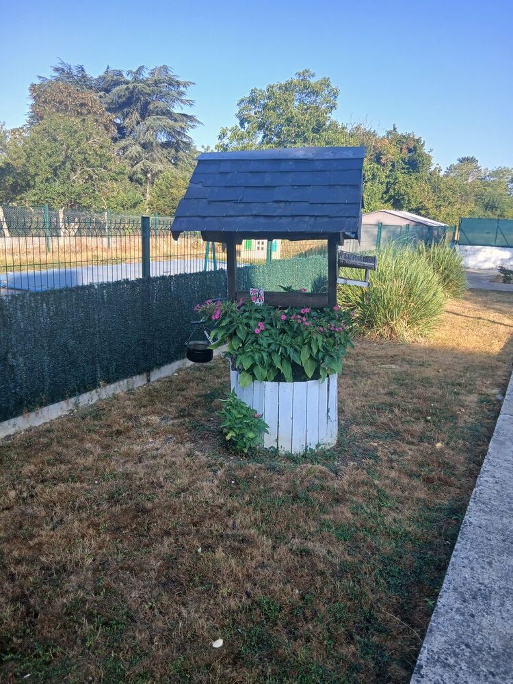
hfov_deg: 53.1
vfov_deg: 67.3
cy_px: 342
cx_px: 256
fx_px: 514
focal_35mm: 26
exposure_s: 1/180
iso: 20
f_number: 1.8
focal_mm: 3.98
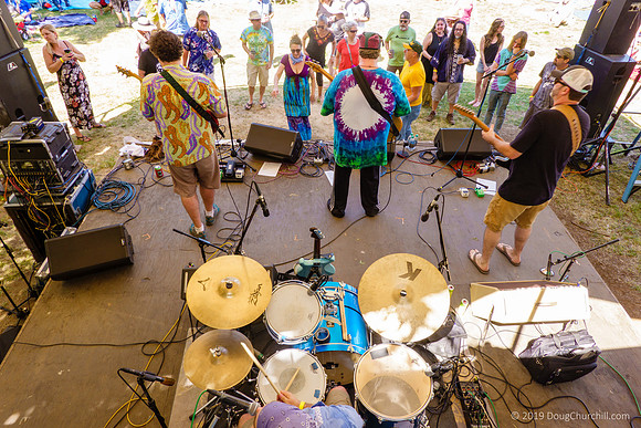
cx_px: 320
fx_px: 427
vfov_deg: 53.2
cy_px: 214
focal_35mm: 24
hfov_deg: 73.7
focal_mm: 9
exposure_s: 1/40
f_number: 5.6
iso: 125
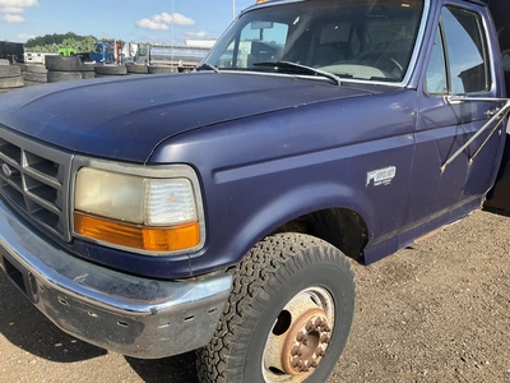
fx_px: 427
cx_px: 255
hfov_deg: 61.7
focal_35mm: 29
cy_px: 192
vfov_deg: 48.2
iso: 25
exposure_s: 1/929
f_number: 1.8
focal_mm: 3
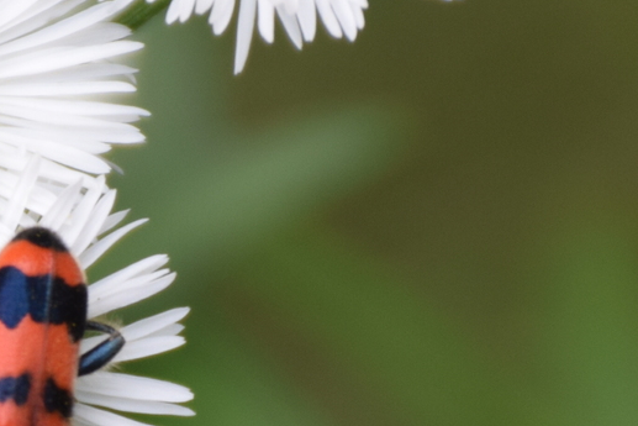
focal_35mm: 390
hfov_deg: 5.3
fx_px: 6913
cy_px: 391
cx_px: 86
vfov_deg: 3.5
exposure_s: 1/200
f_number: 7.1
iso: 320
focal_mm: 140
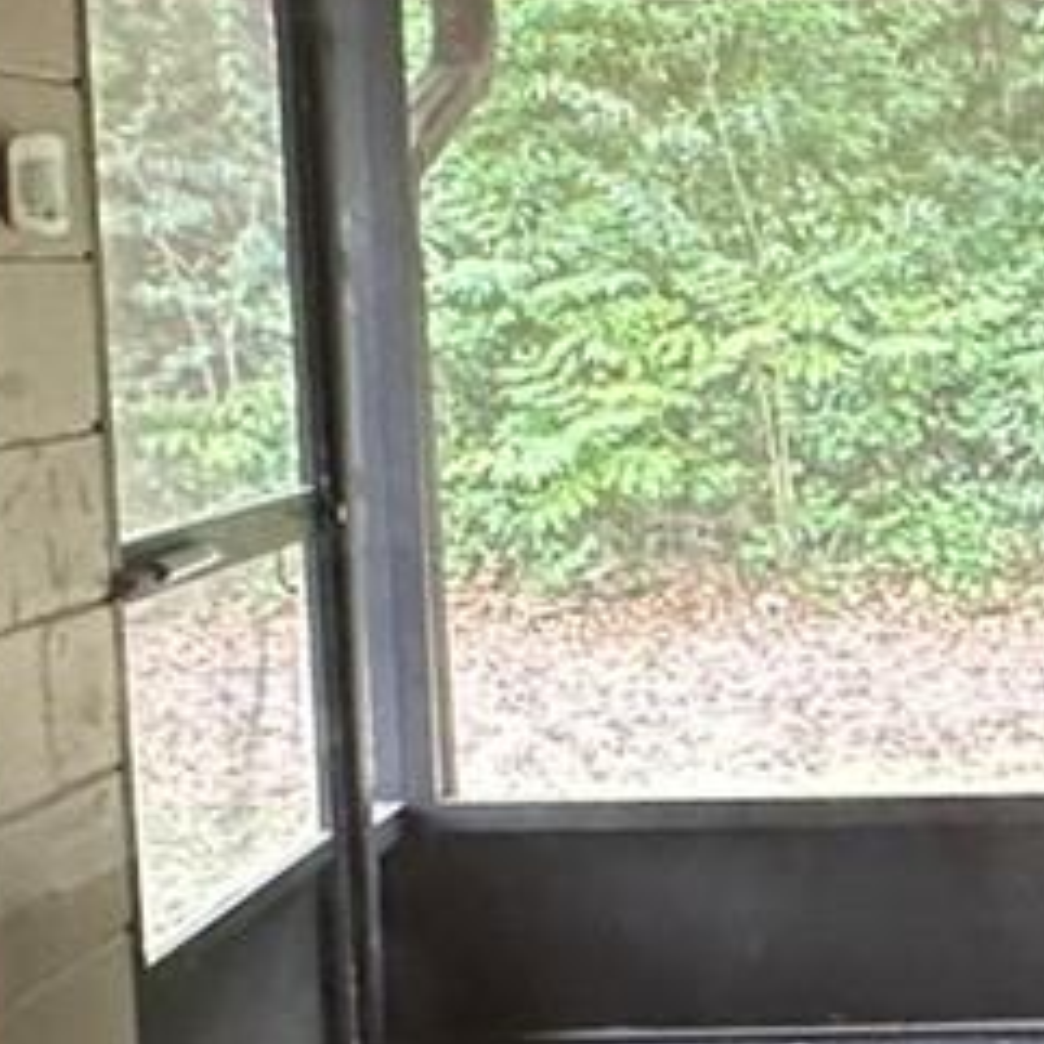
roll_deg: -0.5
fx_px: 2798
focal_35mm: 82
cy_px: 632
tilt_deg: -7.2
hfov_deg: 19.4
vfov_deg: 21.1
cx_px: 1391
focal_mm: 2.22
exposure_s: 1/60
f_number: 2.2
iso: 250
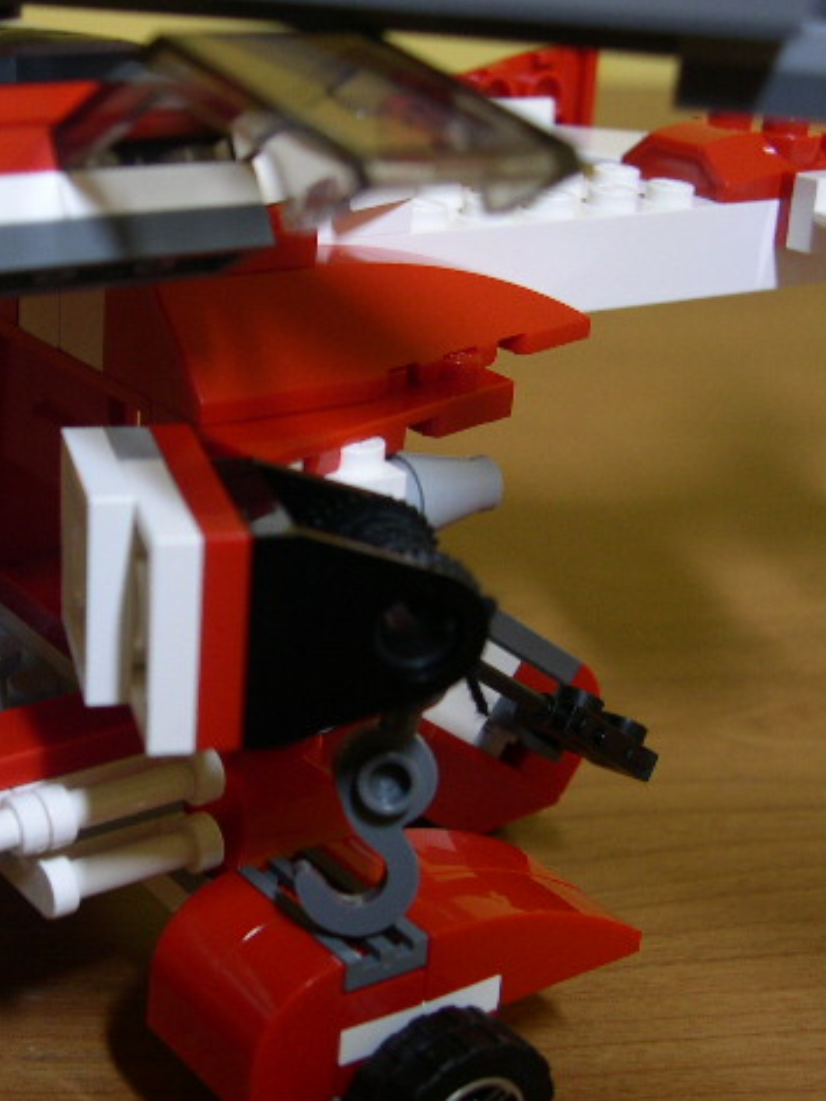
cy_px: 548
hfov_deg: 25.1
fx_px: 1813
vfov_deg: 33.8
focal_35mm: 57
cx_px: 138
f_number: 2.9
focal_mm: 9
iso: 135
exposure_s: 1/4.8
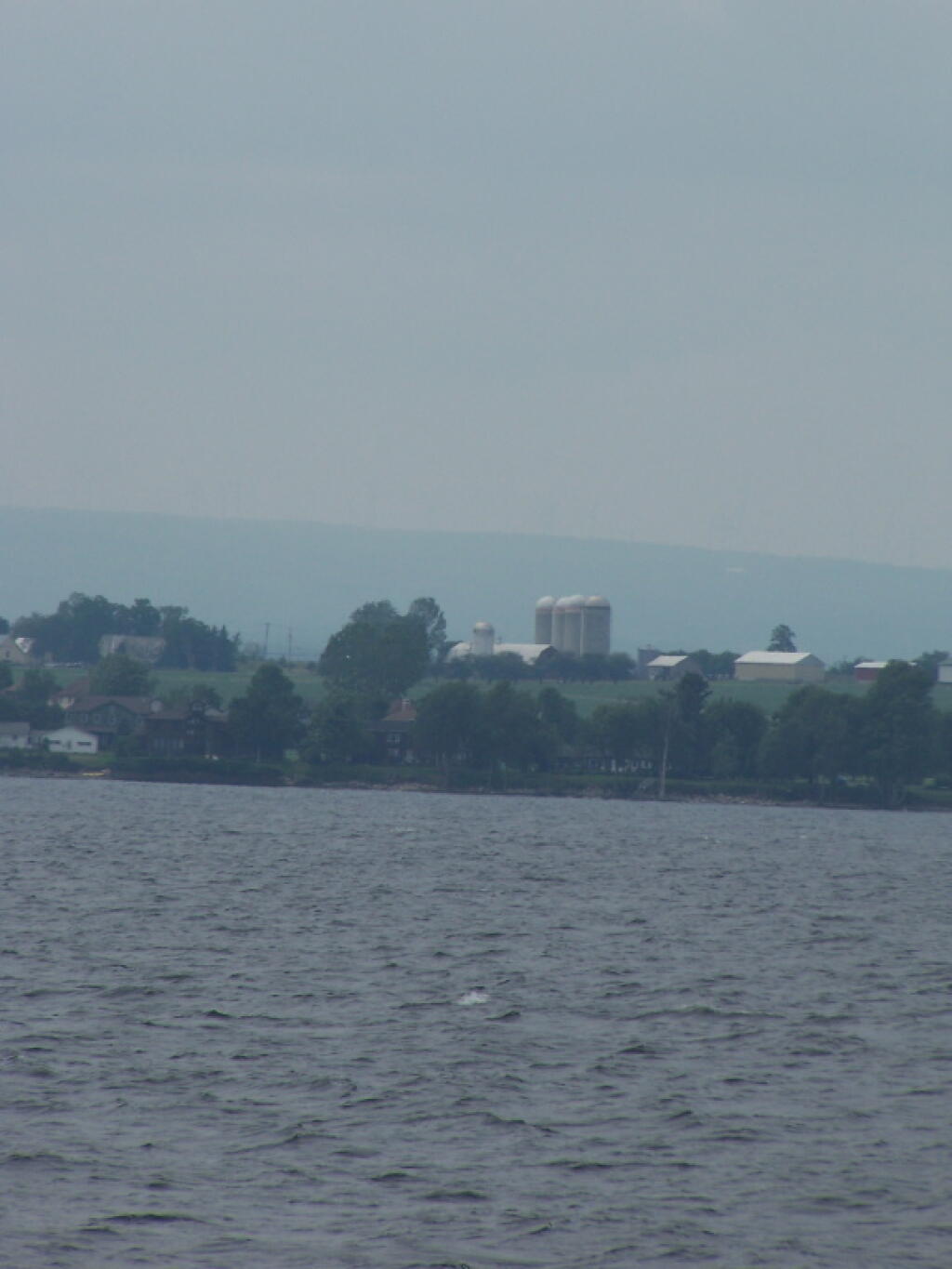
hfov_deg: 4.2
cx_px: 476
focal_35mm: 357
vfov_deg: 5.6
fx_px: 13089
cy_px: 634
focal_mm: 59.2
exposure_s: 1/500
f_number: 7.1
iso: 80
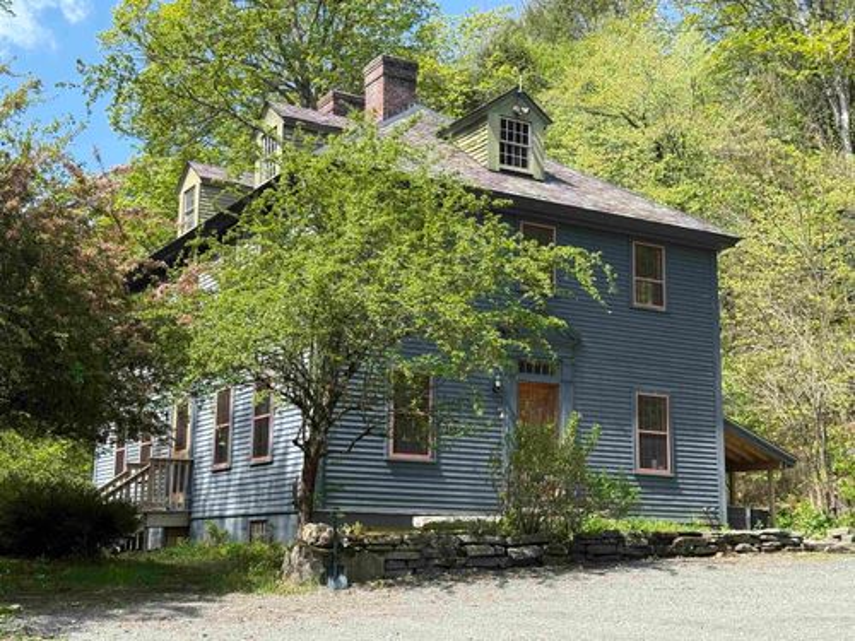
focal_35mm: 48
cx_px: 428
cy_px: 320
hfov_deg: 39.7
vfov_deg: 30.3
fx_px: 1186
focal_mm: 6.76
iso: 64
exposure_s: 1/1608
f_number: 1.78
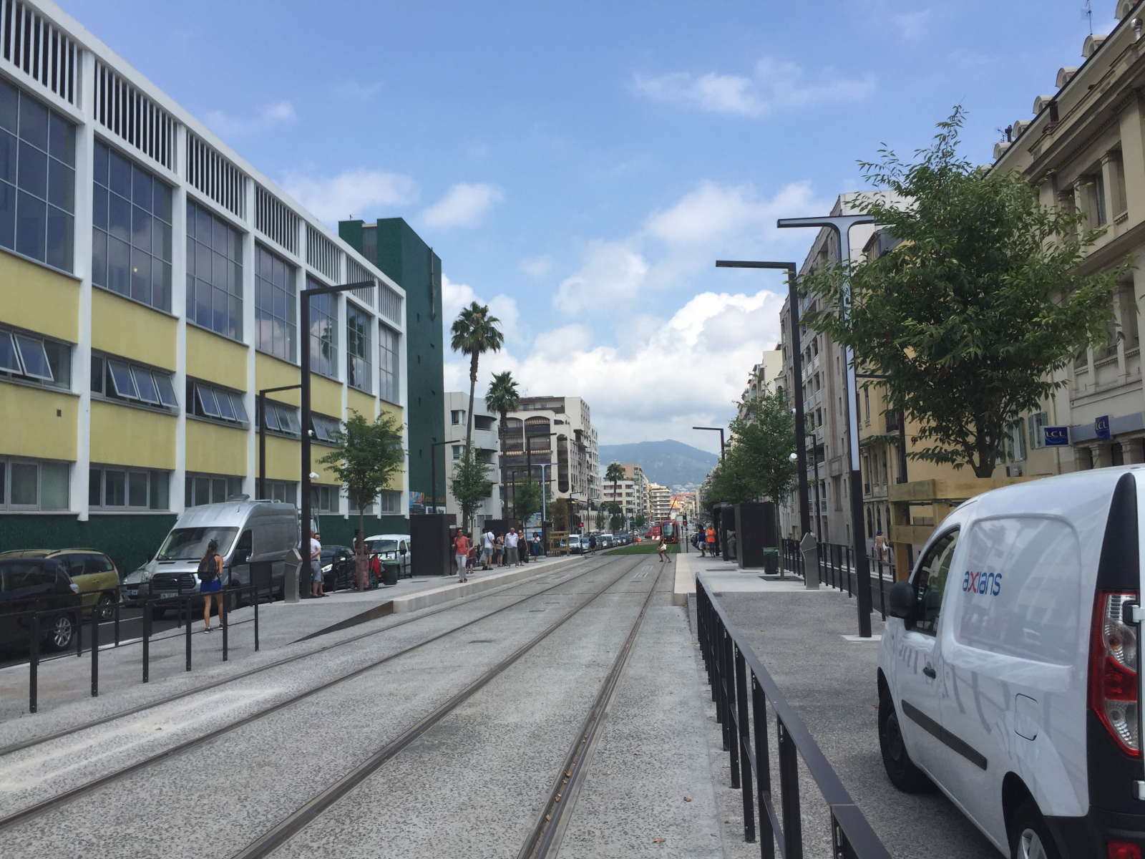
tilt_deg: +4.4
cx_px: 572
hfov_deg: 61.7
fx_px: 959
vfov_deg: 48.2
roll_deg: +0.2
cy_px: 430
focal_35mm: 29
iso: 32
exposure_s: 1/2198
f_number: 2.2
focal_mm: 4.15
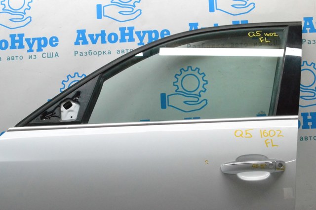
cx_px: 158
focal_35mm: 45
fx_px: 395
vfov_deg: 29.8
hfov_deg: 43.6
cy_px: 105
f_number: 14
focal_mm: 30
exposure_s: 1/125
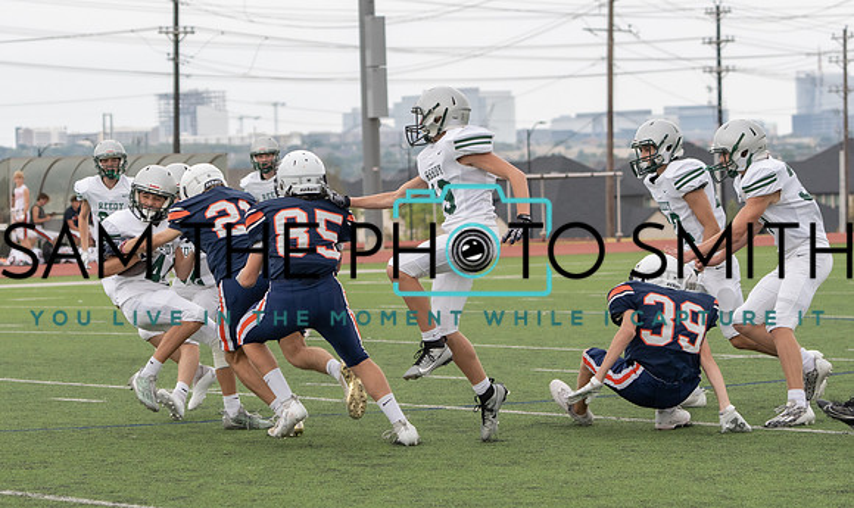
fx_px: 3763
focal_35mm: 164
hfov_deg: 12.9
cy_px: 297
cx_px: 281
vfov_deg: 7.7
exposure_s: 1/1000
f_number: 4.5
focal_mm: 100
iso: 800
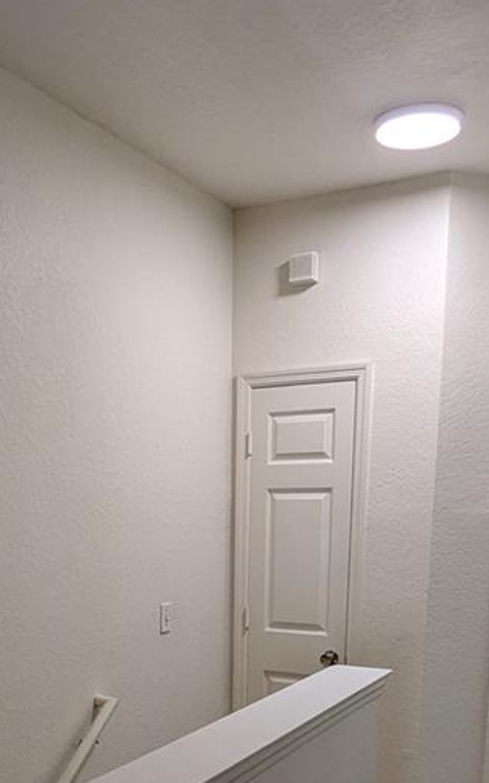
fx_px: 853
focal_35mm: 40
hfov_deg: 31.8
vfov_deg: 45.3
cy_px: 686
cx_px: 171
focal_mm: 2.35
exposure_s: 1/27.5
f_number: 2.2
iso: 48
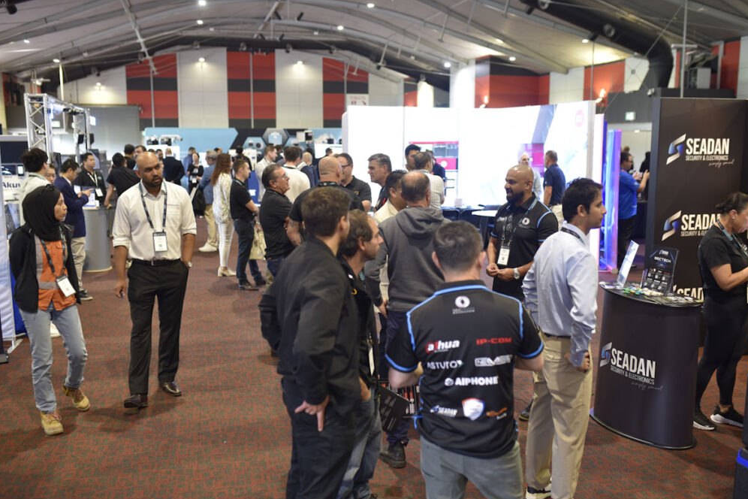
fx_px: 748
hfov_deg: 53.1
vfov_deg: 36.9
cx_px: 384
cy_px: 256
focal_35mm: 36
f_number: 2.2
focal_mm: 35
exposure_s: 1/60
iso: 800
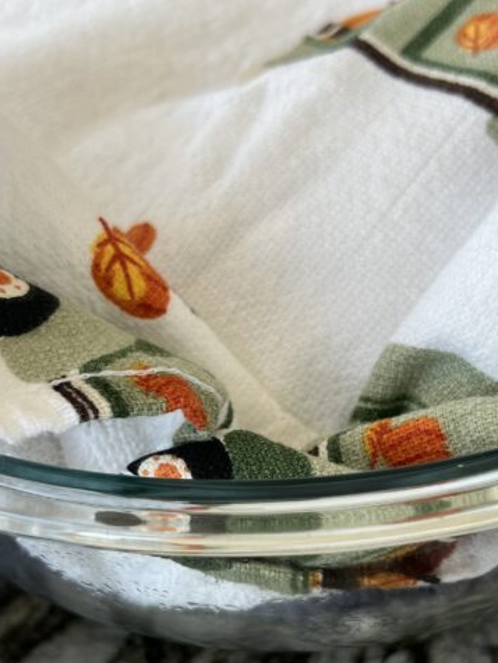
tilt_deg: -37.6
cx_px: 248
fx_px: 1073
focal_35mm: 56
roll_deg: +4.0
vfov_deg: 33.9
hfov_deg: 26.1
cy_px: 458
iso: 40
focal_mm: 5.7
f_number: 1.5
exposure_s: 1/120
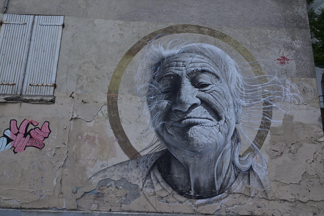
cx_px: 162
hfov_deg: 70.4
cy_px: 108
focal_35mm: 26
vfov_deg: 50.4
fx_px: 230
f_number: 20
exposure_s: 1/100
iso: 400
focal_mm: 25.5
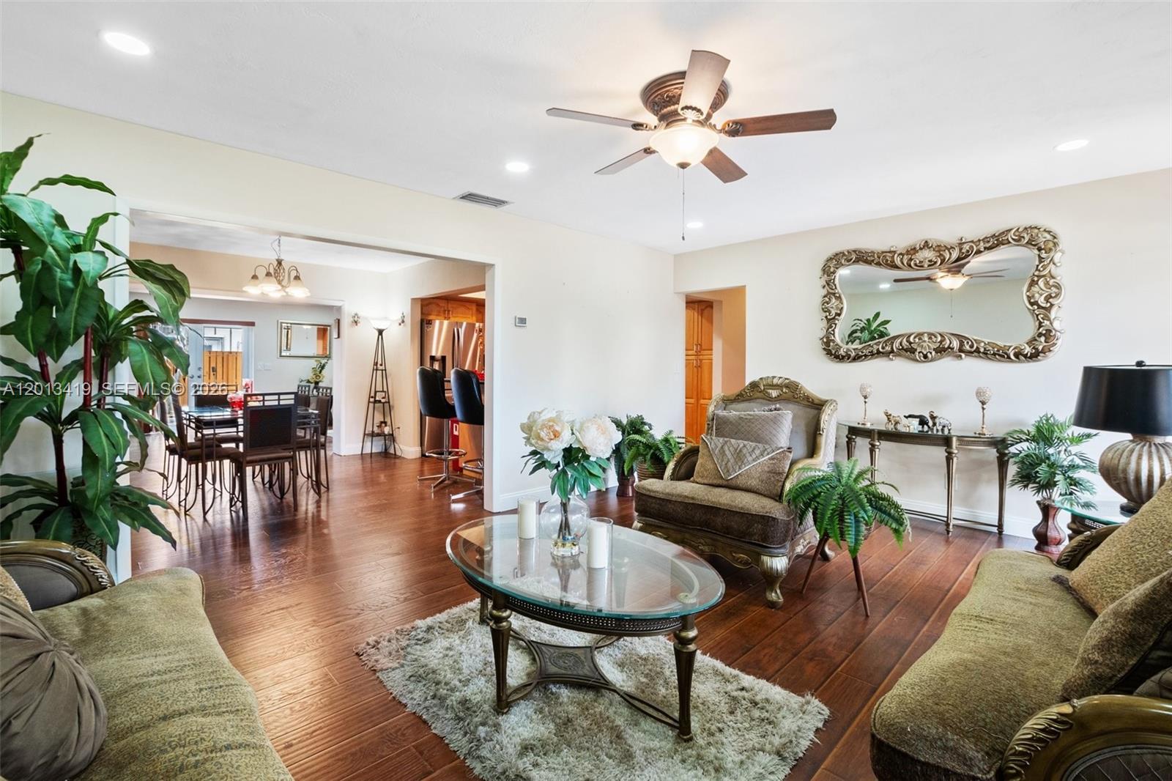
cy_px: 390
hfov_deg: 100.4
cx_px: 586
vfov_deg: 77.3
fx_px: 488
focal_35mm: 15
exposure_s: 1/15
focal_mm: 10
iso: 640
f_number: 8
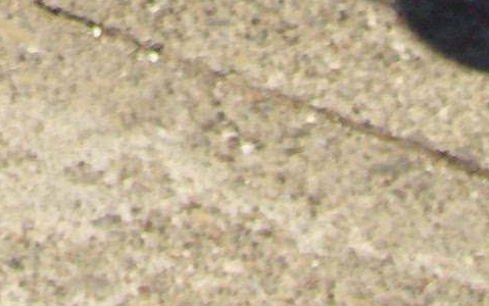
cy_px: -1136
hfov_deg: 8.3
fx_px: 3280
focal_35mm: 246
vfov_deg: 4.6
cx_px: -354
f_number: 4.8
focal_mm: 8
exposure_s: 1/495
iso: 100
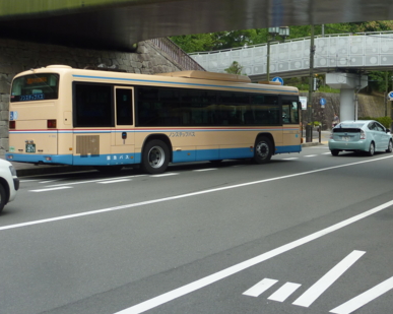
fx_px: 616
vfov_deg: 28.4
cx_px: 265
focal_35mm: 53
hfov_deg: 35.0
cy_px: 100
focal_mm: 5.7
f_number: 4
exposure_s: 1/400
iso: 80
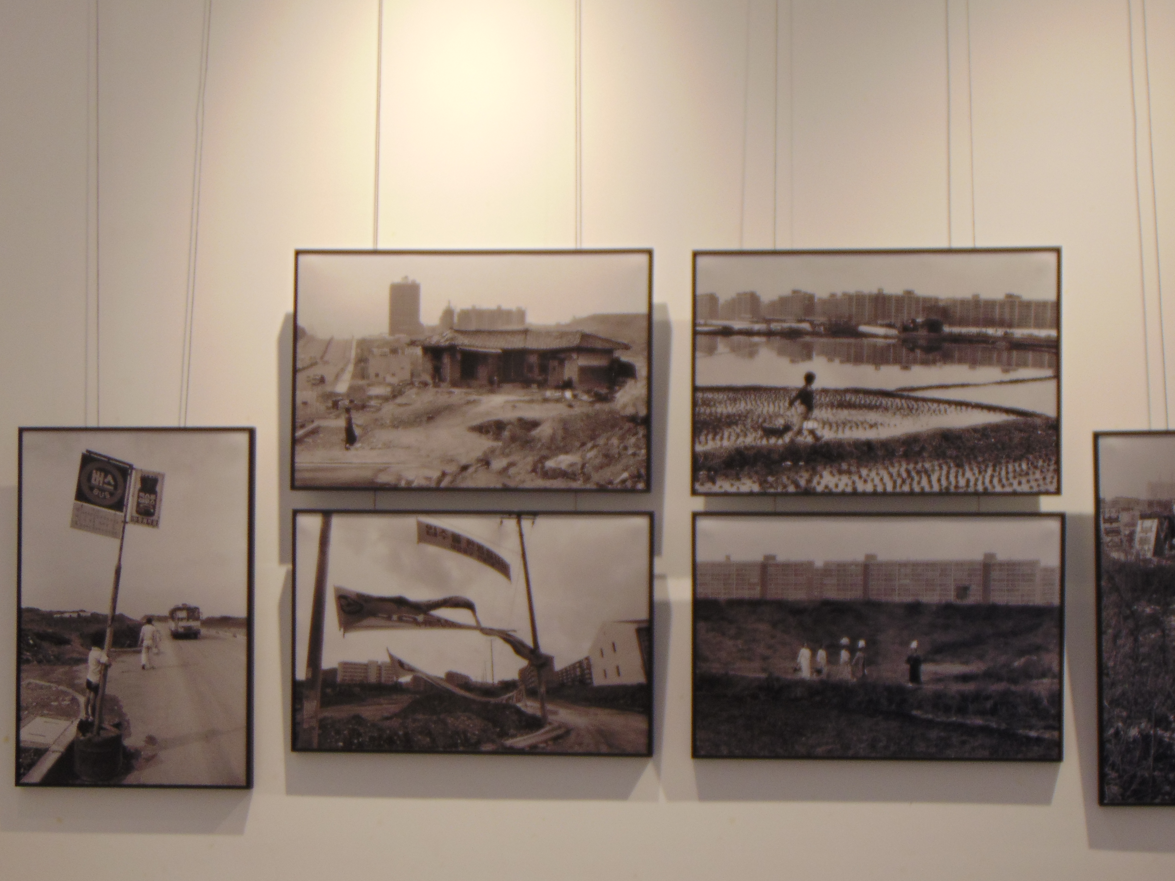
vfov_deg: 24.0
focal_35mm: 61
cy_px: 519
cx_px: 660
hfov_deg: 31.6
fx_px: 2071
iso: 80
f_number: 3.5
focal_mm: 9
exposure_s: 1/40
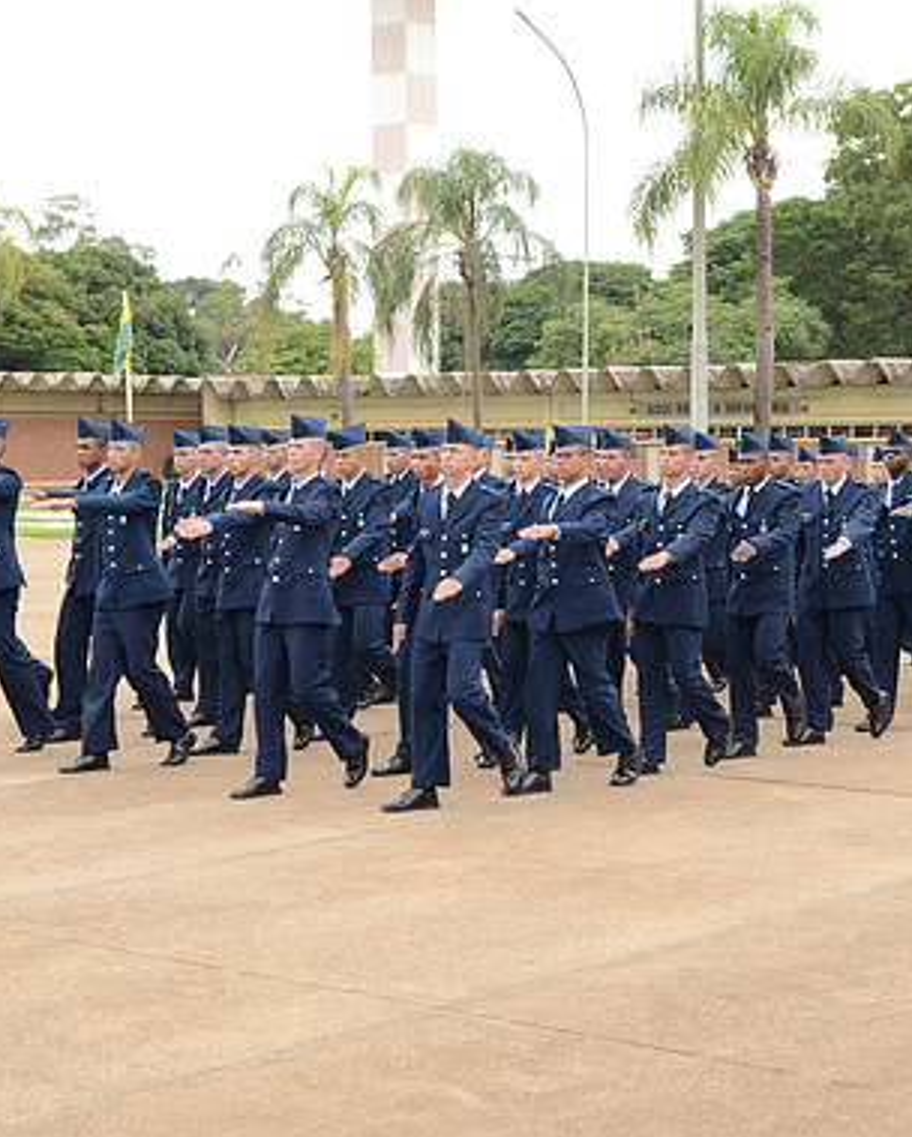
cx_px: 516
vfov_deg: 26.0
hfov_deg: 21.0
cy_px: 564
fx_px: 2459
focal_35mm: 73
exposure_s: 1/250
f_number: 6.3
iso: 250
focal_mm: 34
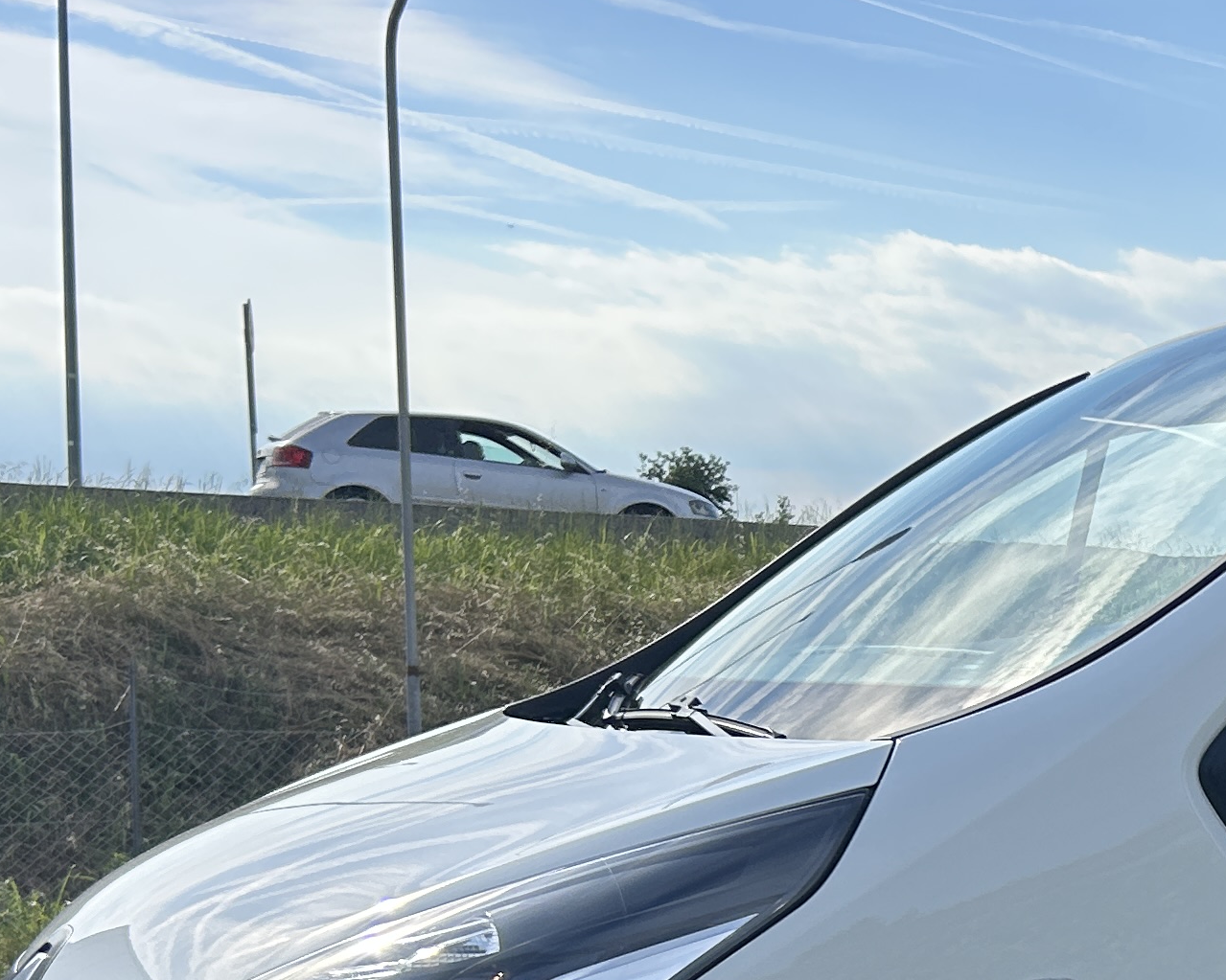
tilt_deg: -8.3
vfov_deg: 18.5
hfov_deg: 21.7
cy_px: 1057
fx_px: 2903
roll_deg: -1.5
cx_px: 1561
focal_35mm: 80
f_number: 1.5
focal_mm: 5.7
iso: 50
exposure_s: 1/4444
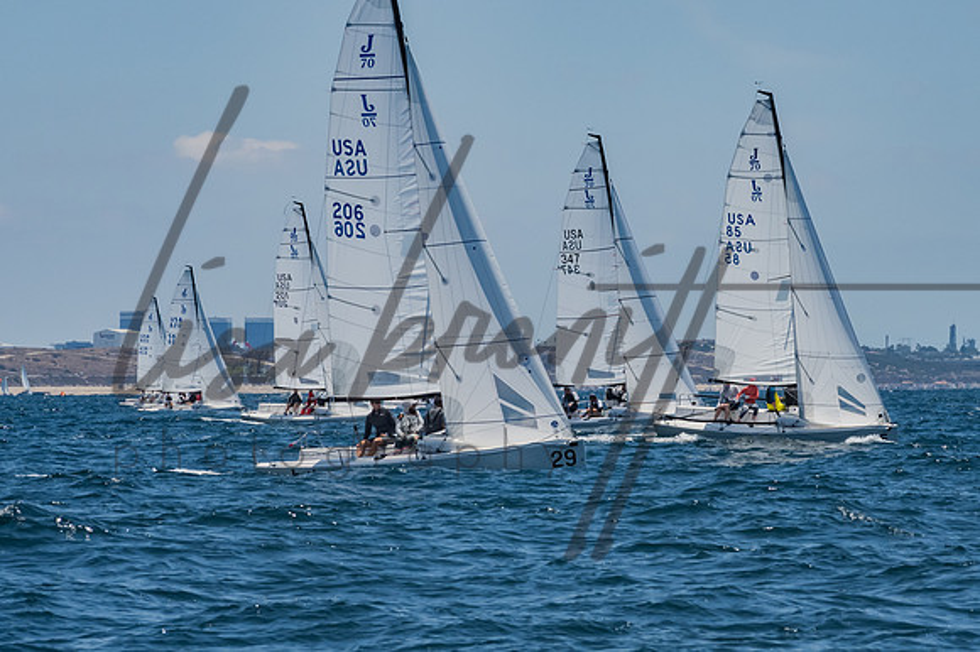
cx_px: 490
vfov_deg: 5.1
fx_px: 7259
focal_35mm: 267
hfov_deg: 7.7
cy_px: 326
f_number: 14
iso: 640
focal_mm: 165
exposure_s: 1/1600
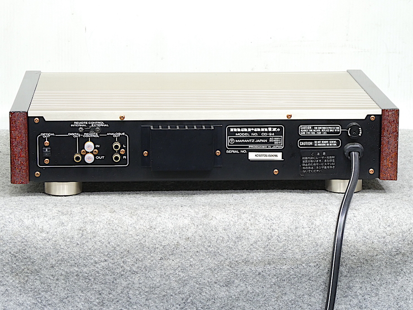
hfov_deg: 13.9
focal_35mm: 142
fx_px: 1694
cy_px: 153
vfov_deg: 10.4
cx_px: 201
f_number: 5.6
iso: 200
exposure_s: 1/3.2
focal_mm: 24.2
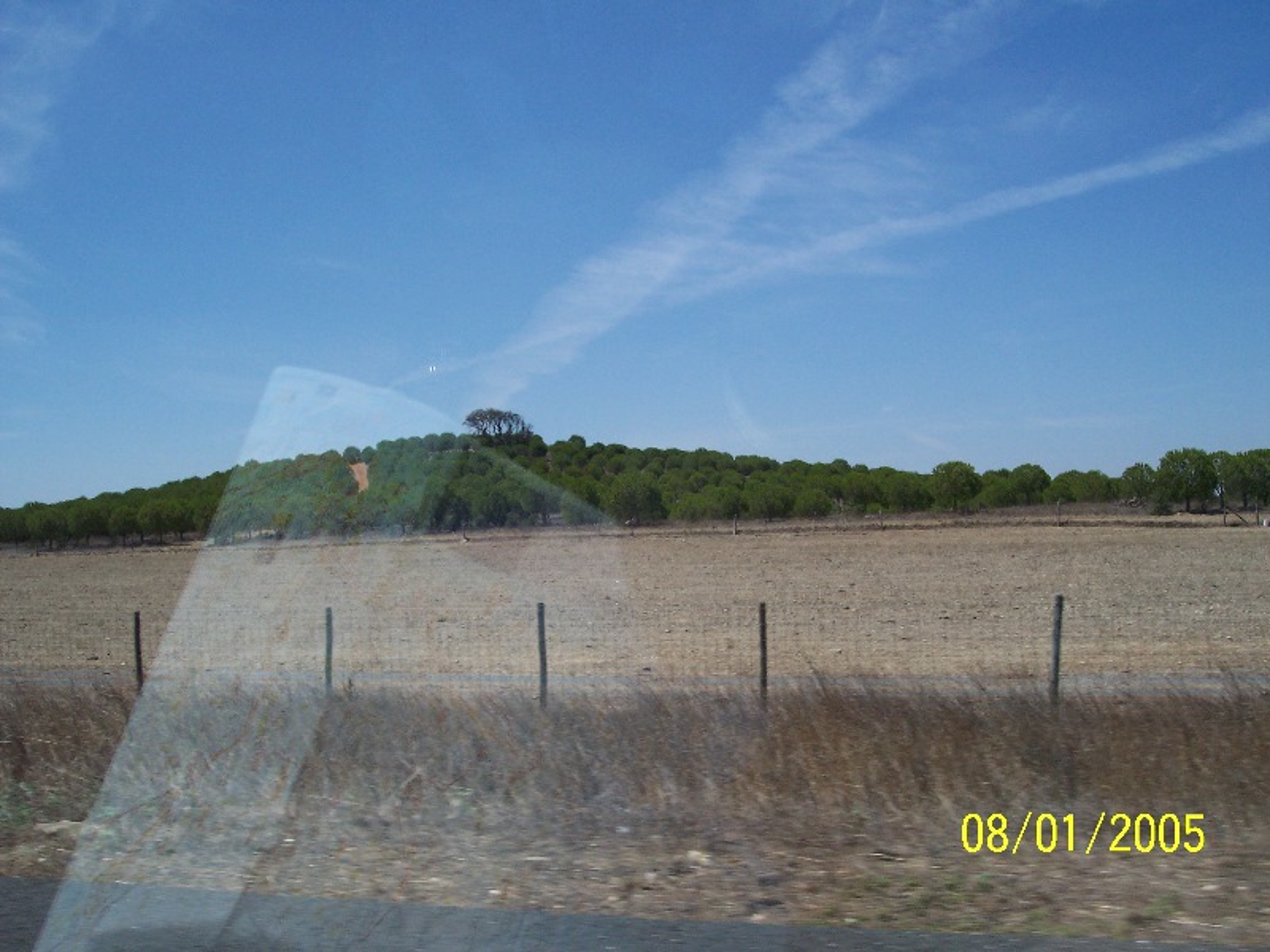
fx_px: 1394
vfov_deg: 37.7
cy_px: 476
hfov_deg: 49.0
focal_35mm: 38
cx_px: 635
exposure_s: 1/1000
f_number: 4.8
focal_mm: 8
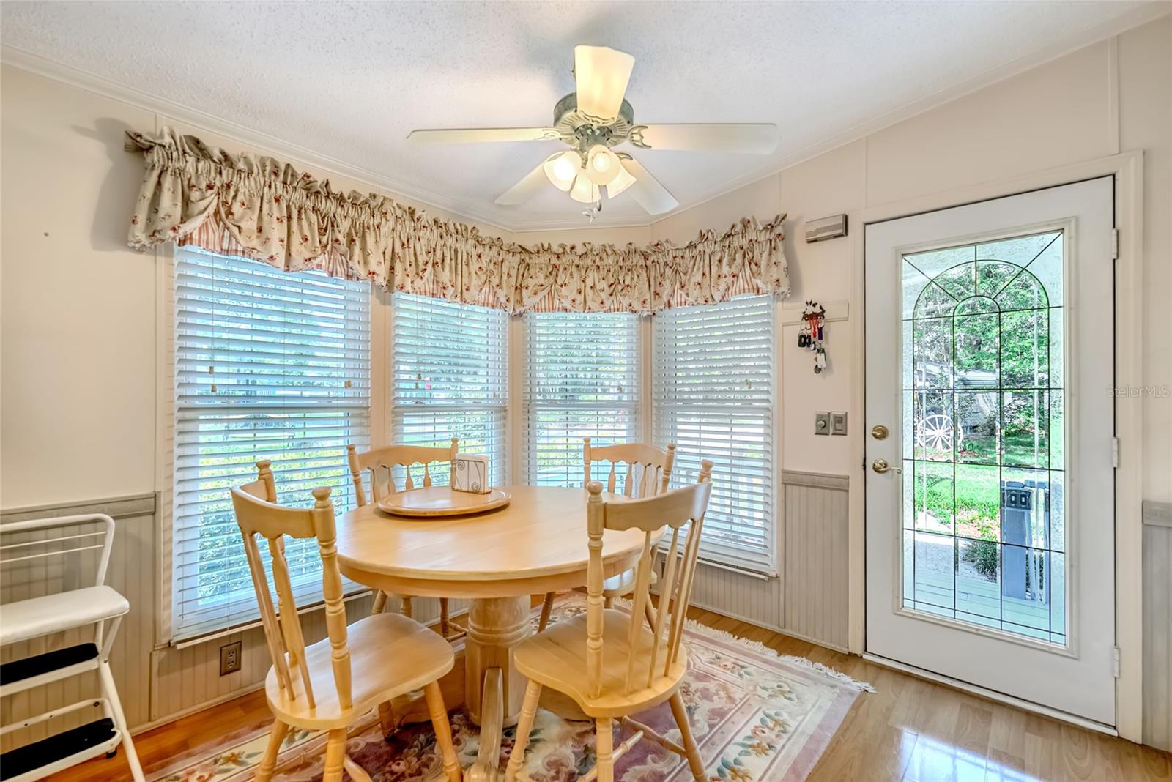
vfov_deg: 81.3
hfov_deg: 104.2
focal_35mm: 14
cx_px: 586
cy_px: 391
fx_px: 456
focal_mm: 14
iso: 1600
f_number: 4
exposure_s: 1/2000
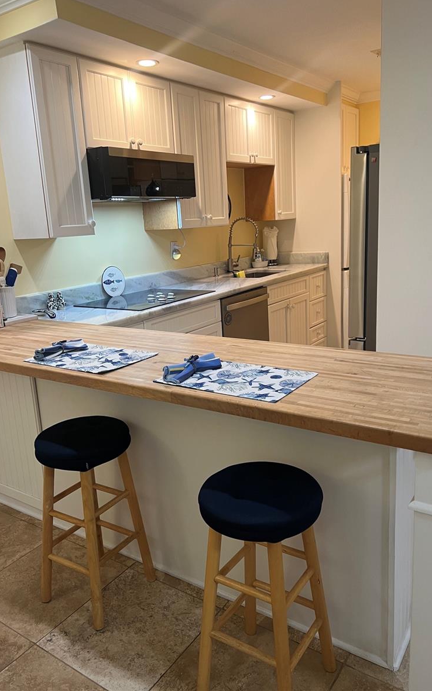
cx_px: 213
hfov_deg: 44.5
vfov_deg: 66.5
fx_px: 528
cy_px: 341
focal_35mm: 28
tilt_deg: -12.4
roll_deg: +3.5
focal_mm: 5.7
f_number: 1.5
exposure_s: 1/60
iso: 80
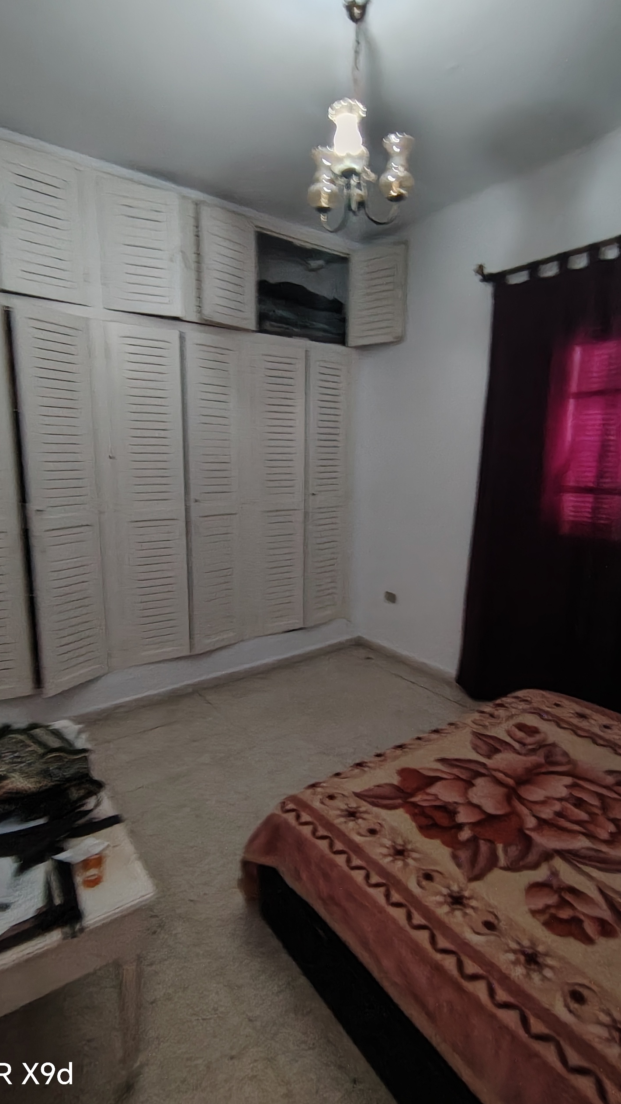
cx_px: 289
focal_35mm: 19
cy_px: 552
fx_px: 556
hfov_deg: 58.3
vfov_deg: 89.6
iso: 678
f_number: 2.2
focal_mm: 1.42
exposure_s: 1/20
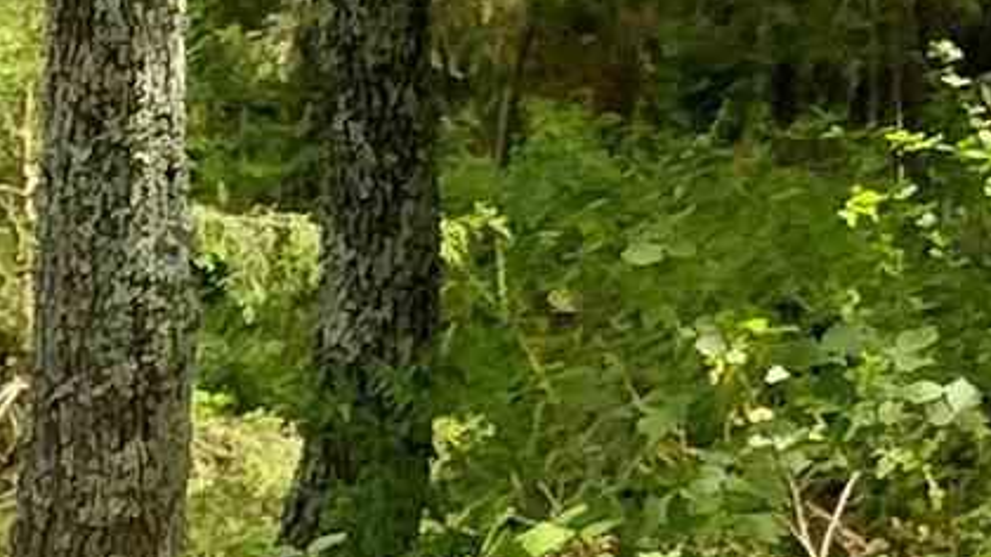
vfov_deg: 5.6
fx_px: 5648
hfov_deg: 9.7
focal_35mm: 215
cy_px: -12
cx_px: -474
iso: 100
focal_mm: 4.71
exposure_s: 1/669
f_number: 1.7
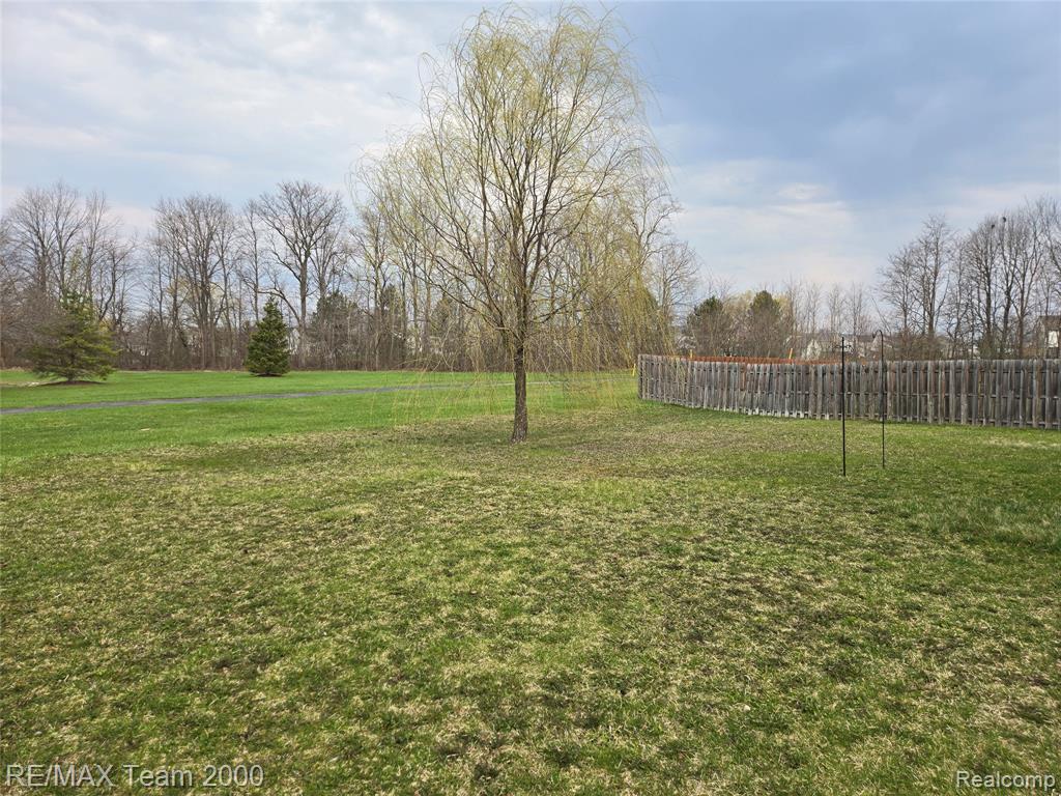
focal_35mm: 23
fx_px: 705
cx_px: 530
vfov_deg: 58.9
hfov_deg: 73.9
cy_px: 398
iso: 25
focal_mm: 5.4
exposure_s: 1/984
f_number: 1.8
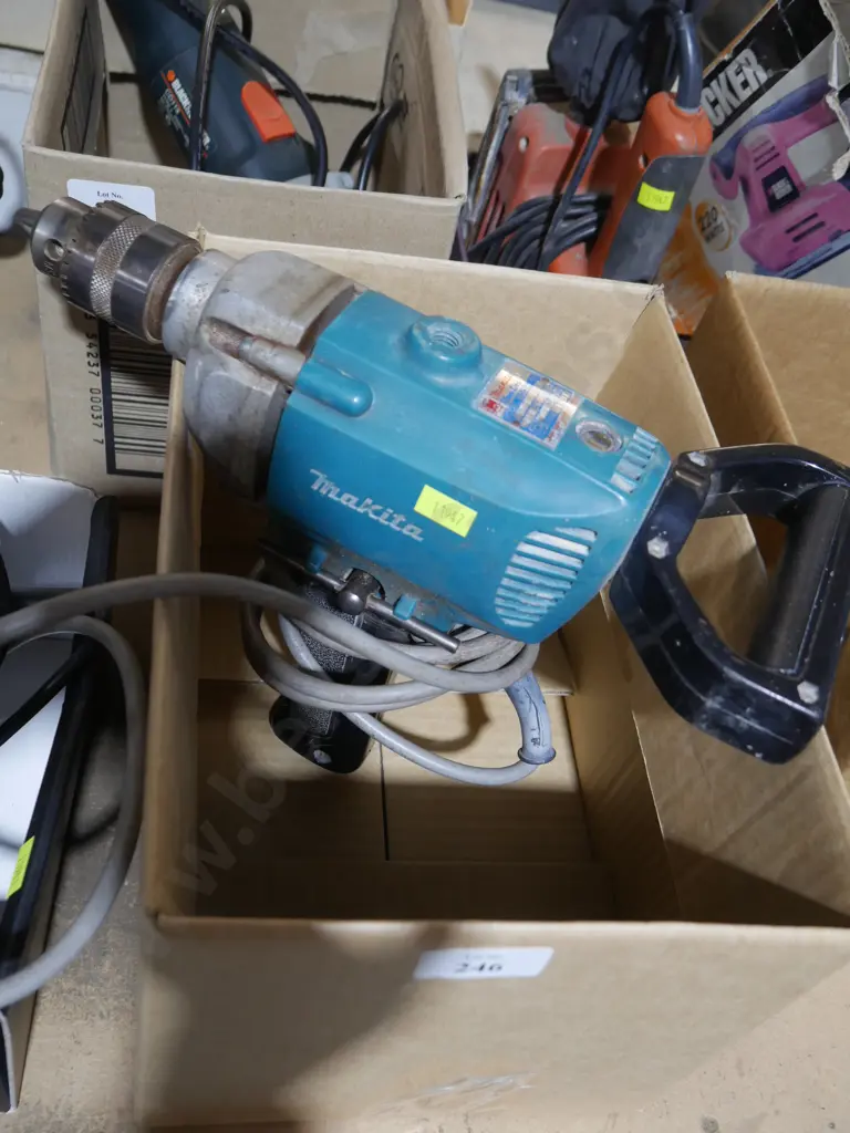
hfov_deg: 44.2
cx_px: 425
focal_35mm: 32
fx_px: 1048
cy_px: 566
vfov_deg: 56.8
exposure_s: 1/60
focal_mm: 16
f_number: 3.6
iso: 800
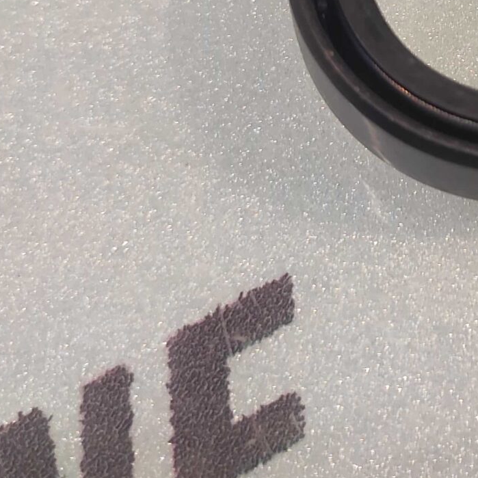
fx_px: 859
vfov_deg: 27.6
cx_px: 484
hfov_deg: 29.0
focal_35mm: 55
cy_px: -84
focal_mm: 4.74
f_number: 1.79
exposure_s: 1/33
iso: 149
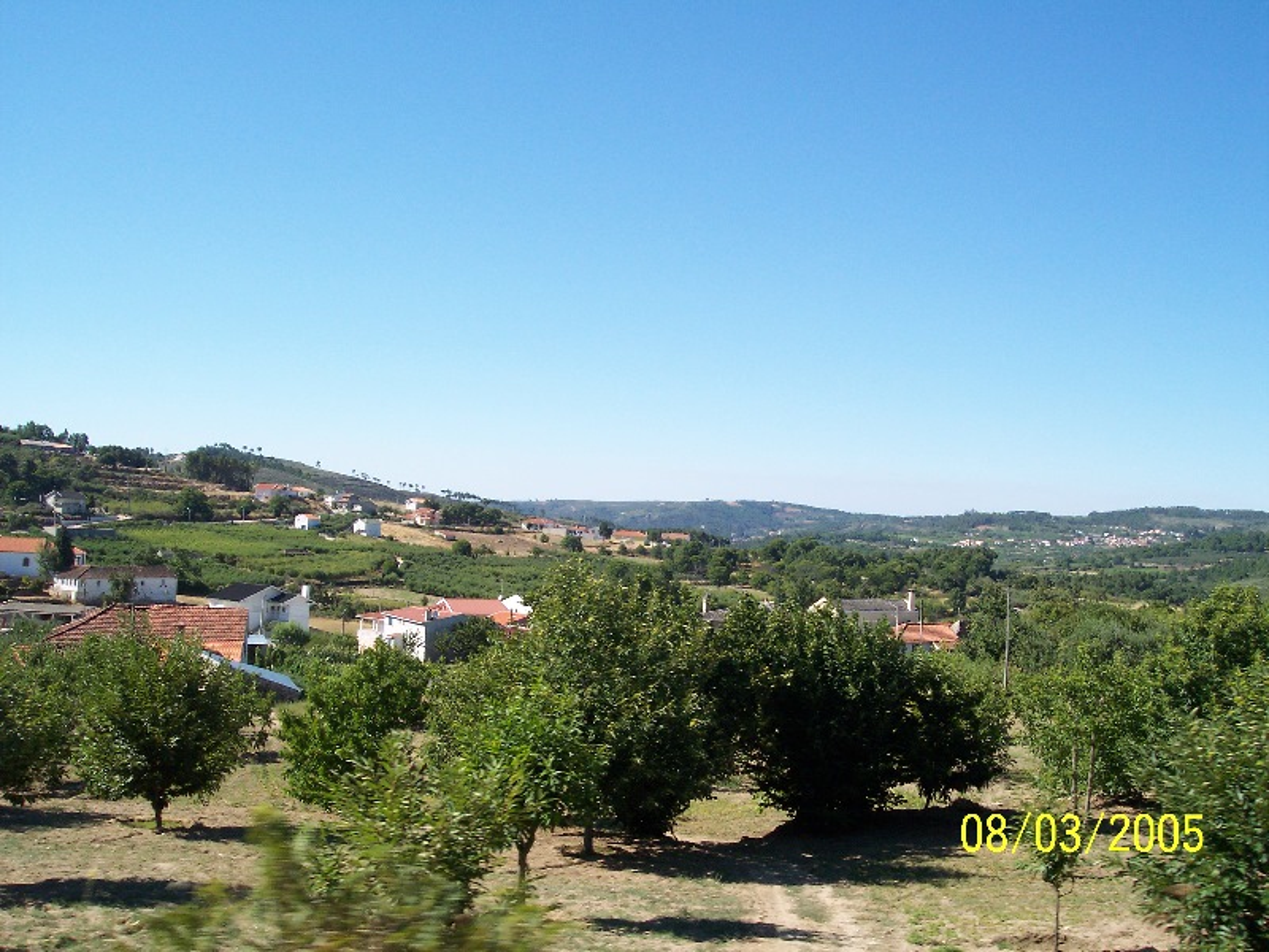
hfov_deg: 49.0
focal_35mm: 38
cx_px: 634
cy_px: 476
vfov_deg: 37.7
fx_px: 1393
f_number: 4.8
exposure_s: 1/500
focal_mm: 8
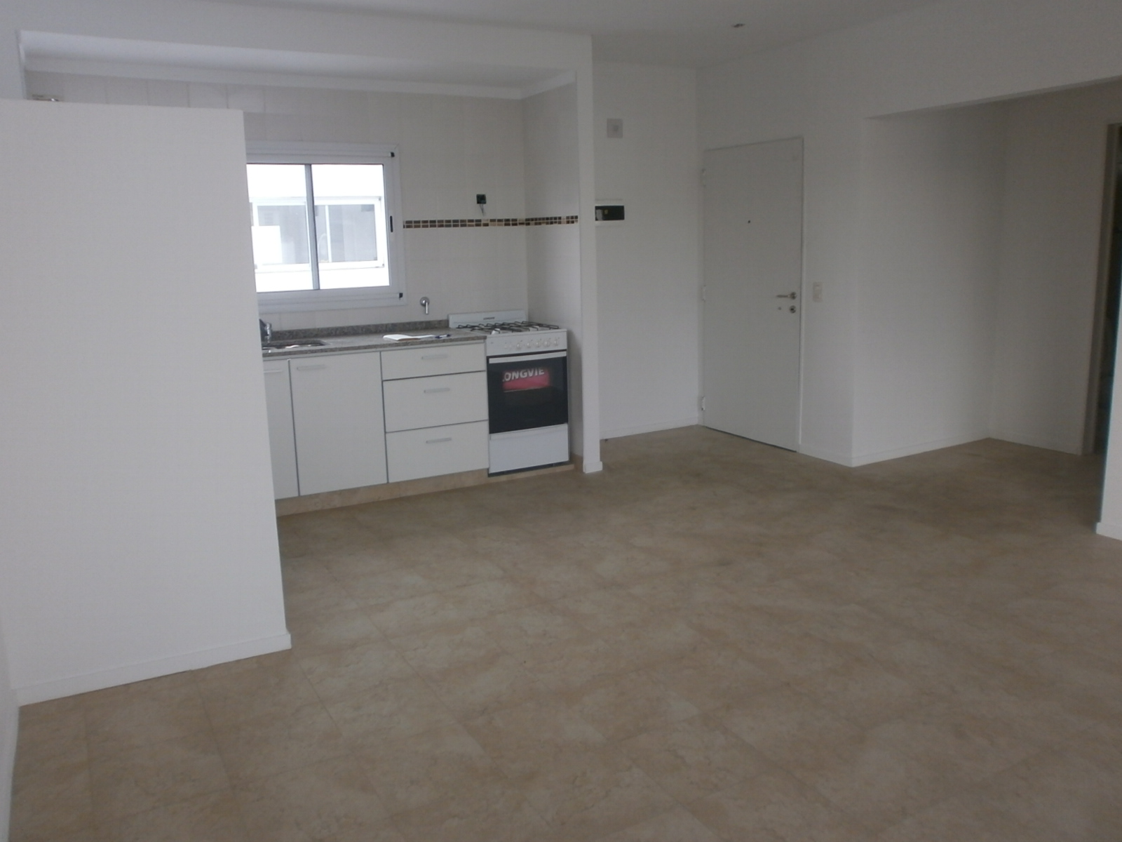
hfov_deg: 65.3
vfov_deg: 51.4
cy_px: 421
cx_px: 561
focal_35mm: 27
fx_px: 875
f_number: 2.9
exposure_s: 1/40
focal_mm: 4.8
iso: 100
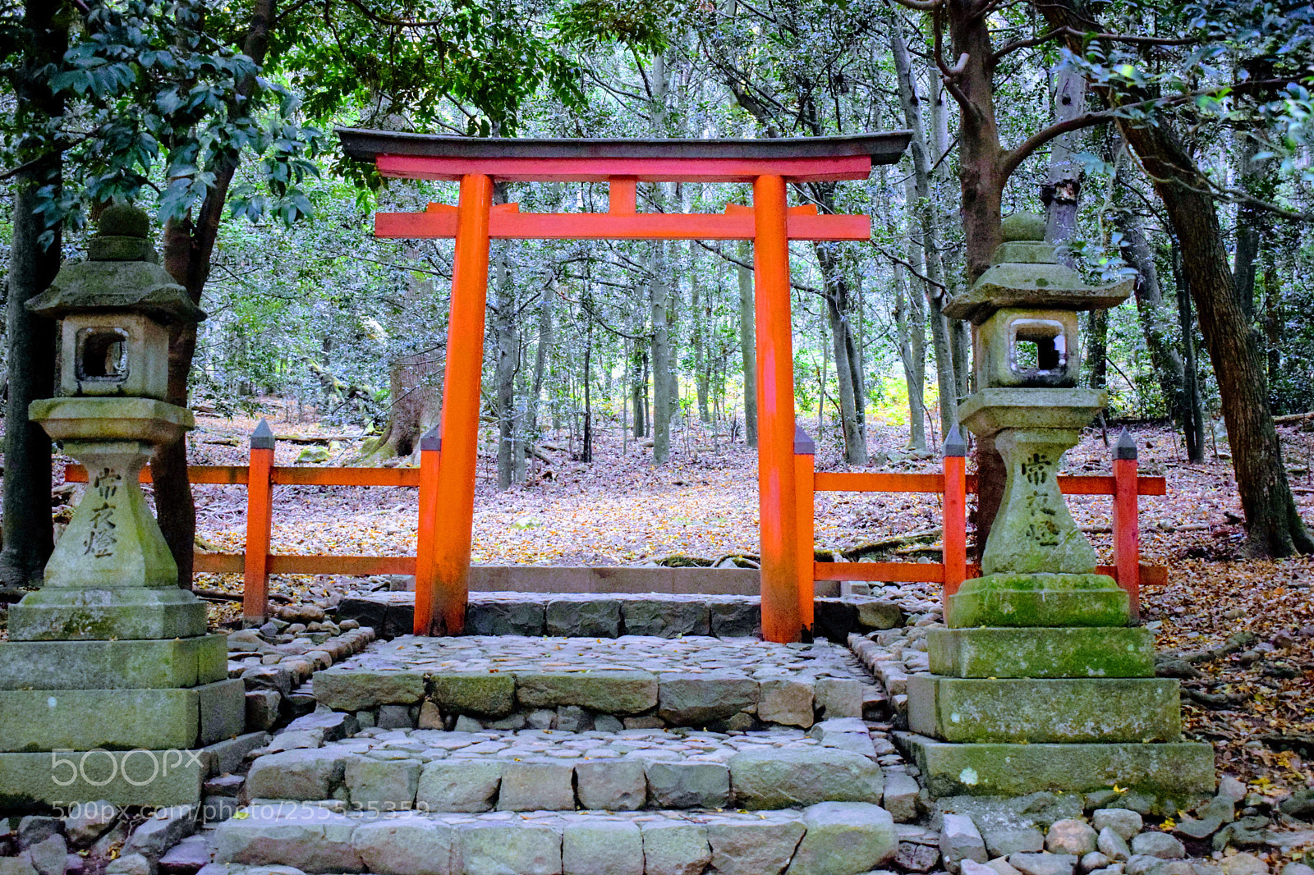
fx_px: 1642
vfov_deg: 29.9
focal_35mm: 45
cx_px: 657
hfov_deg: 43.6
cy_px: 438
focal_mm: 30
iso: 4000
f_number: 4.2
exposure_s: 1/60
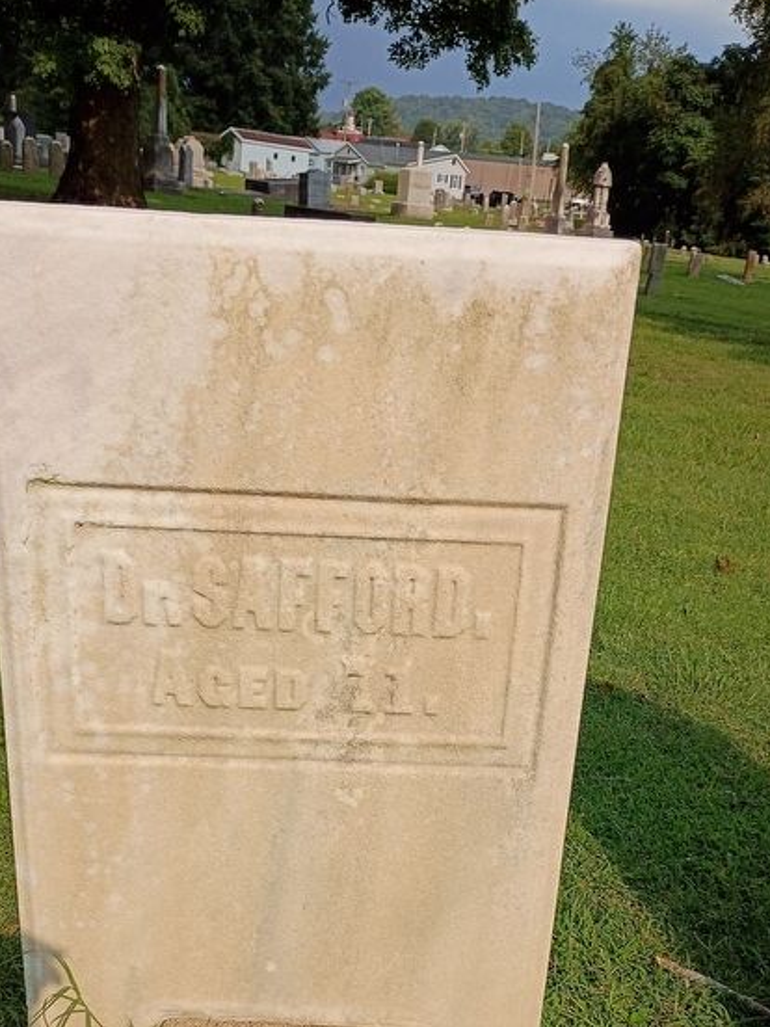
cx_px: 365
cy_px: 731
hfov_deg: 34.3
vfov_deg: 43.8
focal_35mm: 42
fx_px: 1246
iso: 100
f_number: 1.8
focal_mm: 4.27
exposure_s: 1/1401
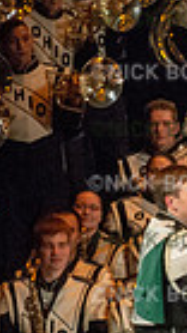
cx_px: 650
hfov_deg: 1.5
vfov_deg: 2.6
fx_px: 7339
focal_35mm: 831
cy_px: 295
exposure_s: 1/320
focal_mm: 190
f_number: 5.6
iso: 8000
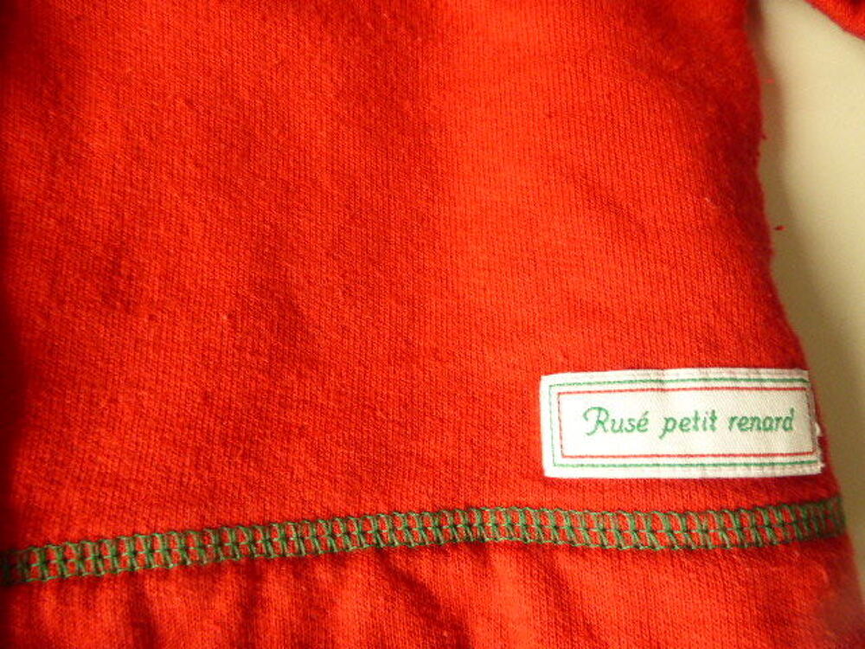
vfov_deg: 54.9
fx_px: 625
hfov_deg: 69.4
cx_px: 432
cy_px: 324
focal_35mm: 25
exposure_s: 1/20
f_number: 3.3
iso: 400
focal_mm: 4.3
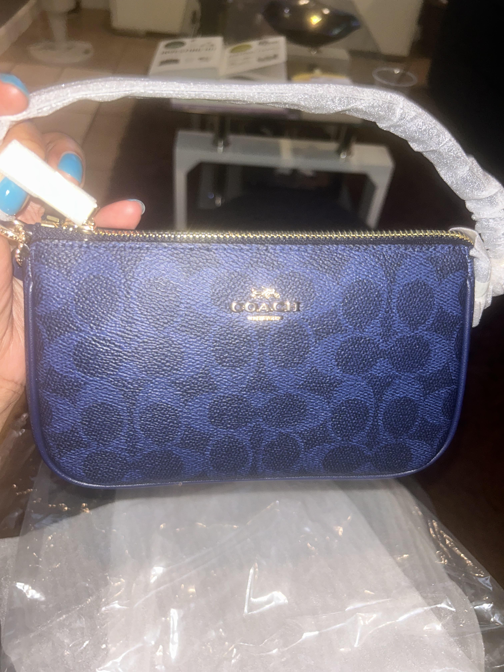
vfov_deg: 67.3
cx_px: 252
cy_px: 336
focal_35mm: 26
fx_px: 505
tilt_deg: -45.0
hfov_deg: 53.1
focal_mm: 5.7
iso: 80
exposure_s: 1/15
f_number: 1.5
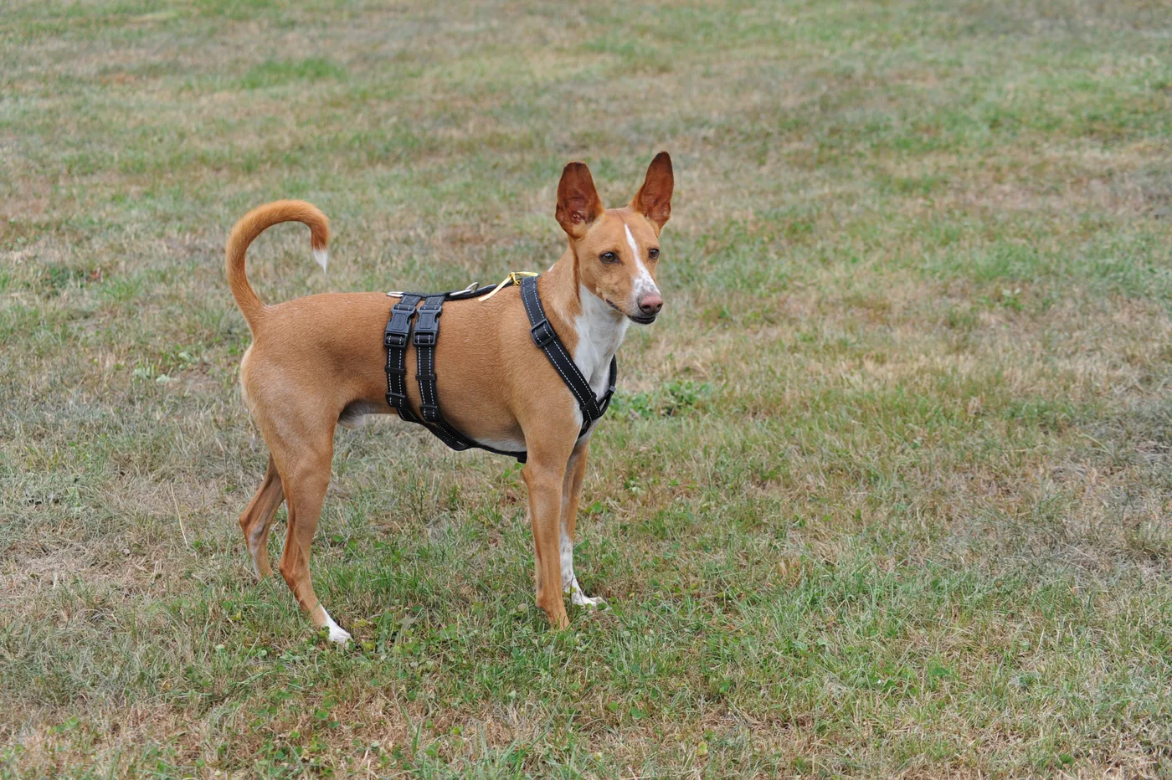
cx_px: 586
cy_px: 390
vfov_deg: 19.4
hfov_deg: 28.9
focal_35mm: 70
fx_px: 2278
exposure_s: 1/1000
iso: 800
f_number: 5.6
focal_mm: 70
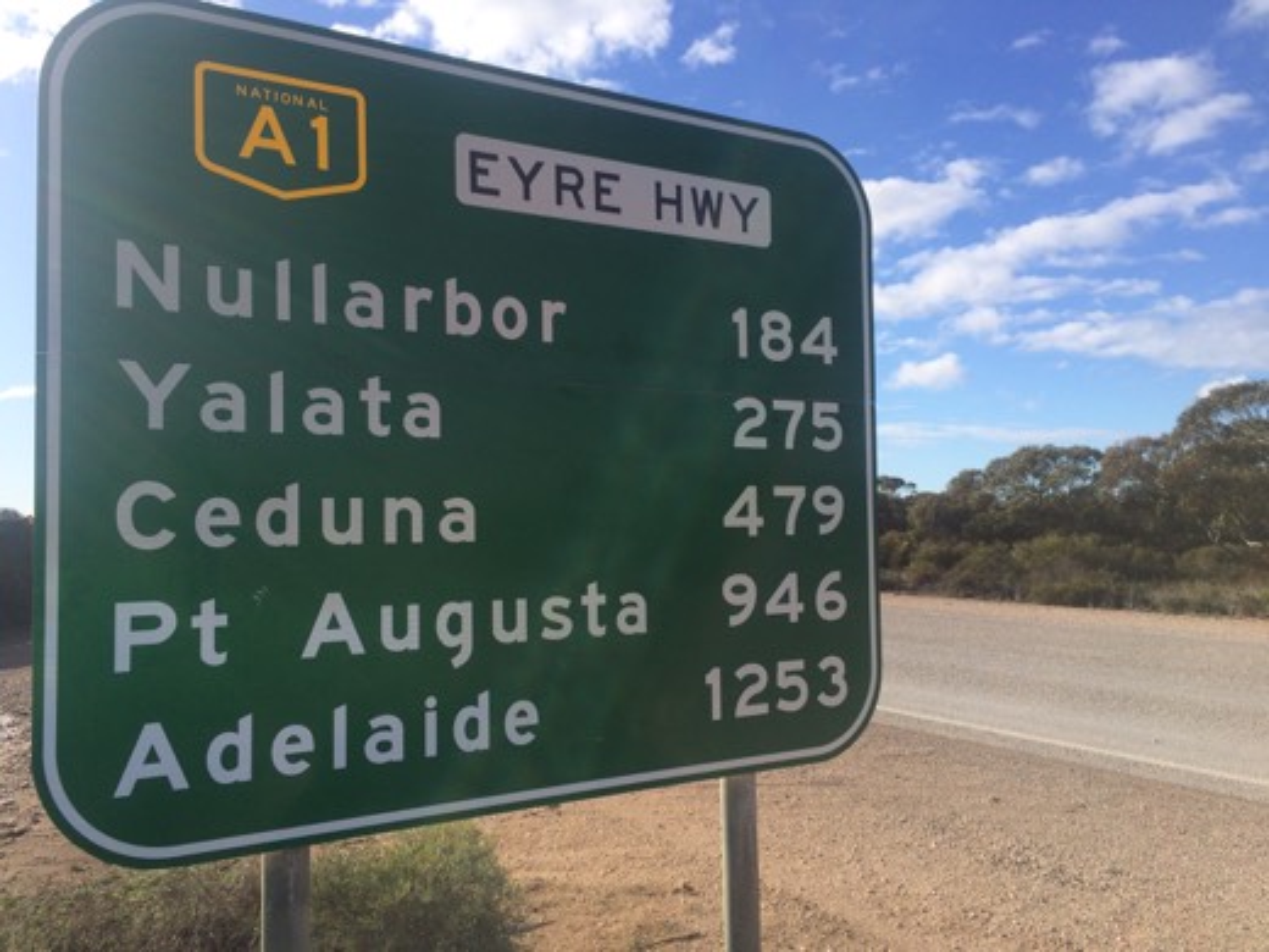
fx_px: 1063
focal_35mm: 29
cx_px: 634
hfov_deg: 61.7
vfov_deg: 48.2
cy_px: 476
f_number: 2.2
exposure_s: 1/1786
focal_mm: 4.15
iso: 32
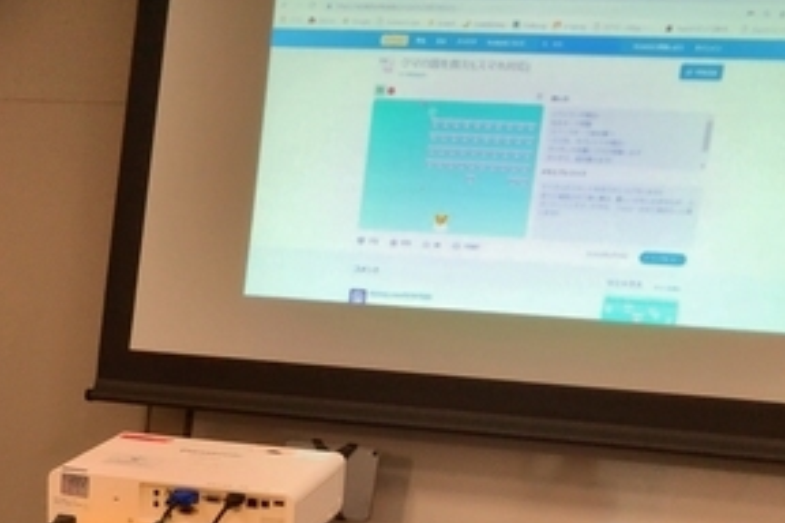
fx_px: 1766
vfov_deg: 15.6
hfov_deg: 24.3
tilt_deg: -9.0
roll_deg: -6.7
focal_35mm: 81
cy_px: 776
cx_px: 71
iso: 40
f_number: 1.8
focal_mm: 3.99
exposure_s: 1/120
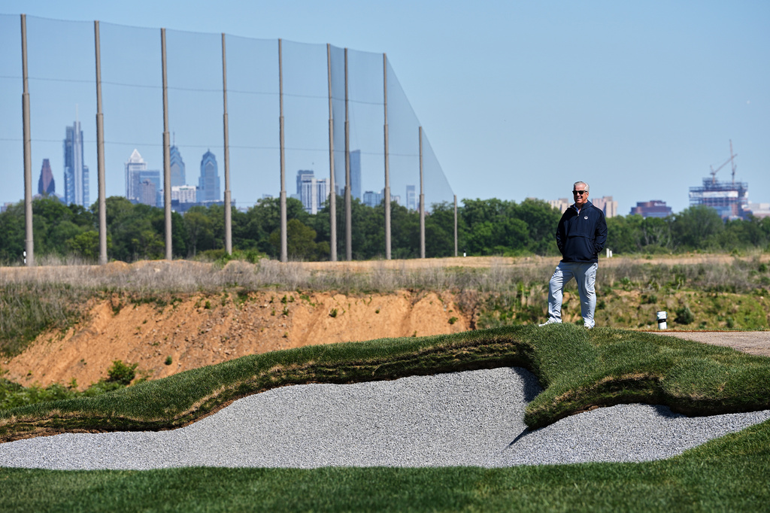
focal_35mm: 180
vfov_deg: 7.6
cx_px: 385
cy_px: 256
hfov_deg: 11.4
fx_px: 3849
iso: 160
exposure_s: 1/1000
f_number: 6.3
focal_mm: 180
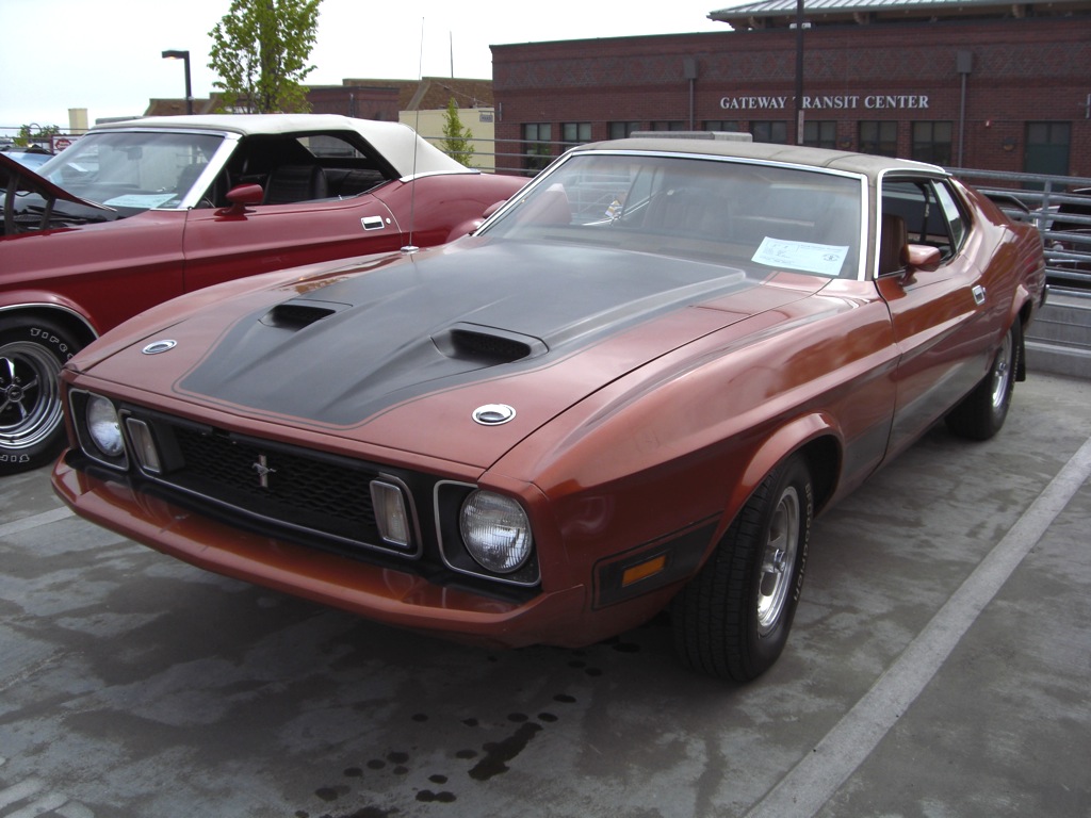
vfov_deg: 37.7
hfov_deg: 49.0
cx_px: 546
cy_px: 409
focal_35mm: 38
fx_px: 1198
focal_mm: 6.2
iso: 64
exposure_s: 1/160
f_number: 8
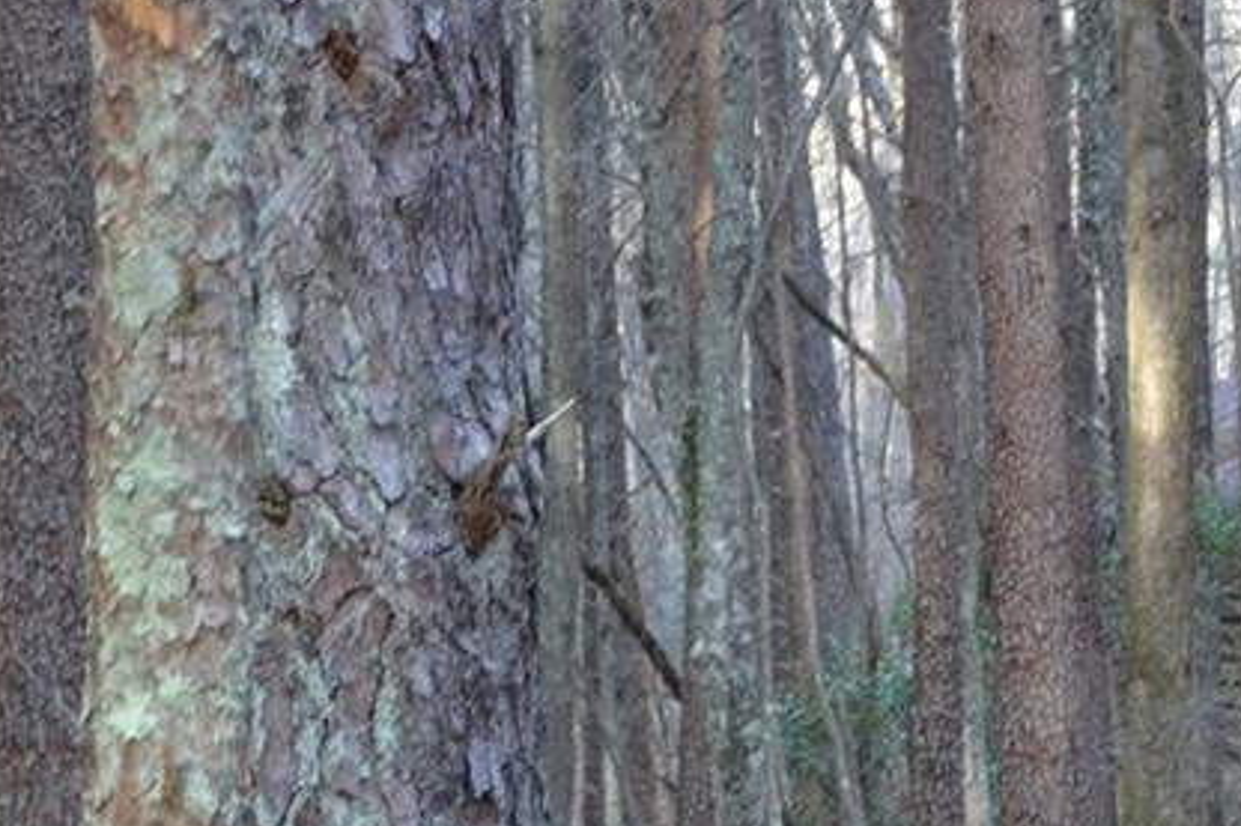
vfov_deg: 6.8
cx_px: 1166
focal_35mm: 203
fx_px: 7003
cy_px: 426
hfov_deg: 10.1
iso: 640
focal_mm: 55
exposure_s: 1/60
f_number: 5.6
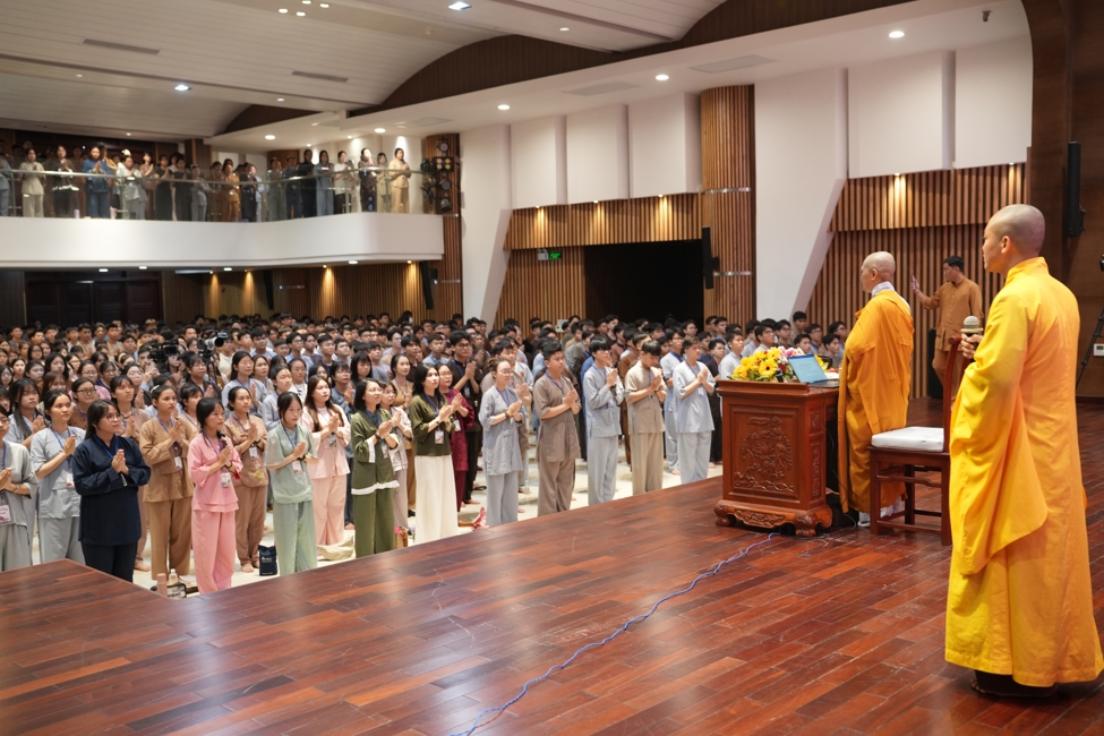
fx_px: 1073
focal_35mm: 35
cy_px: 368
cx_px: 552
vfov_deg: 37.9
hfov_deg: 54.4
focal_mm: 35
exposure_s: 1/100
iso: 1600
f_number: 2.8
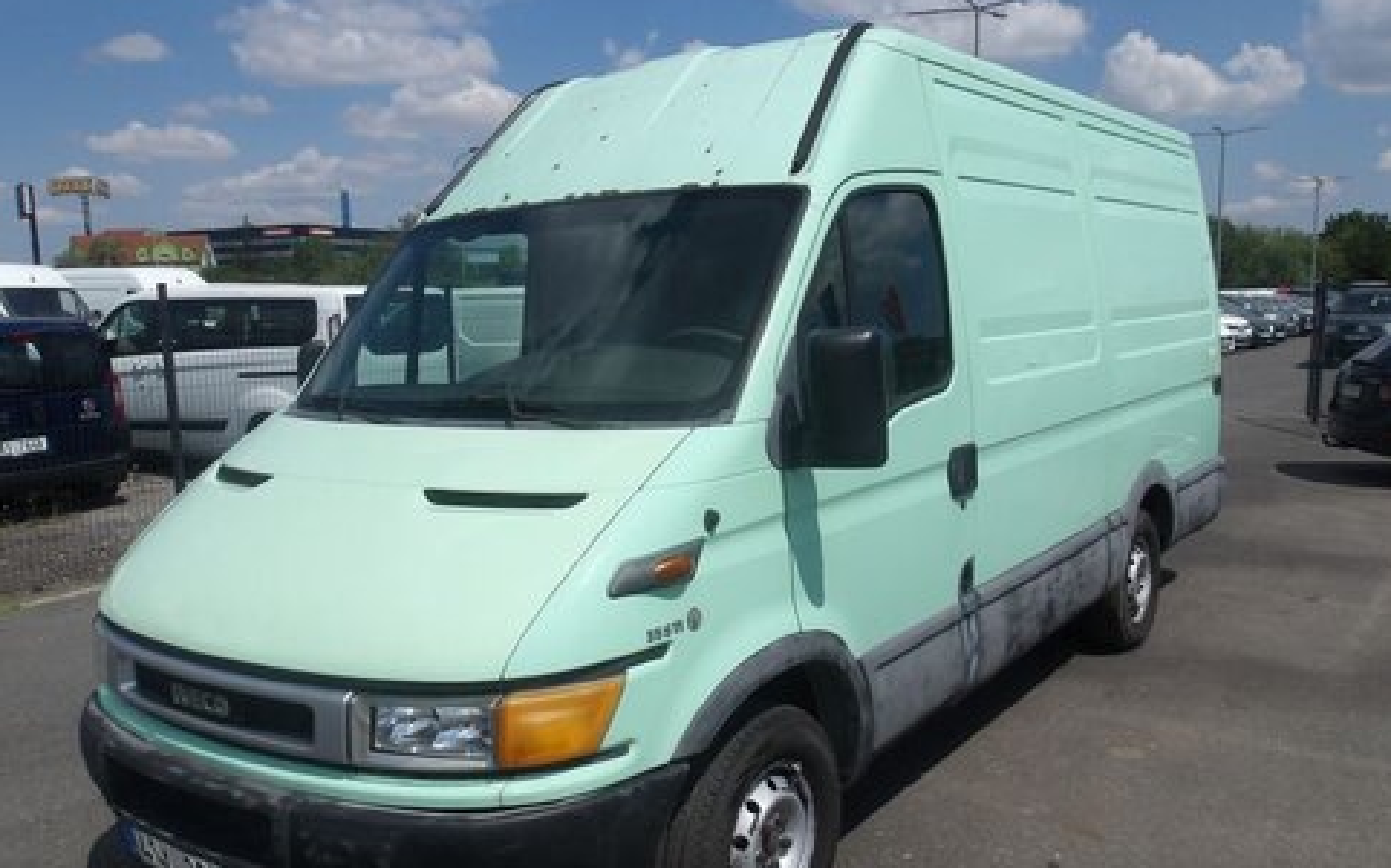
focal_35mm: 29
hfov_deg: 64.6
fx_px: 1099
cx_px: 701
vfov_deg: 43.1
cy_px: 473
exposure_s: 1/286
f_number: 10.4
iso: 100
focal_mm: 4.9
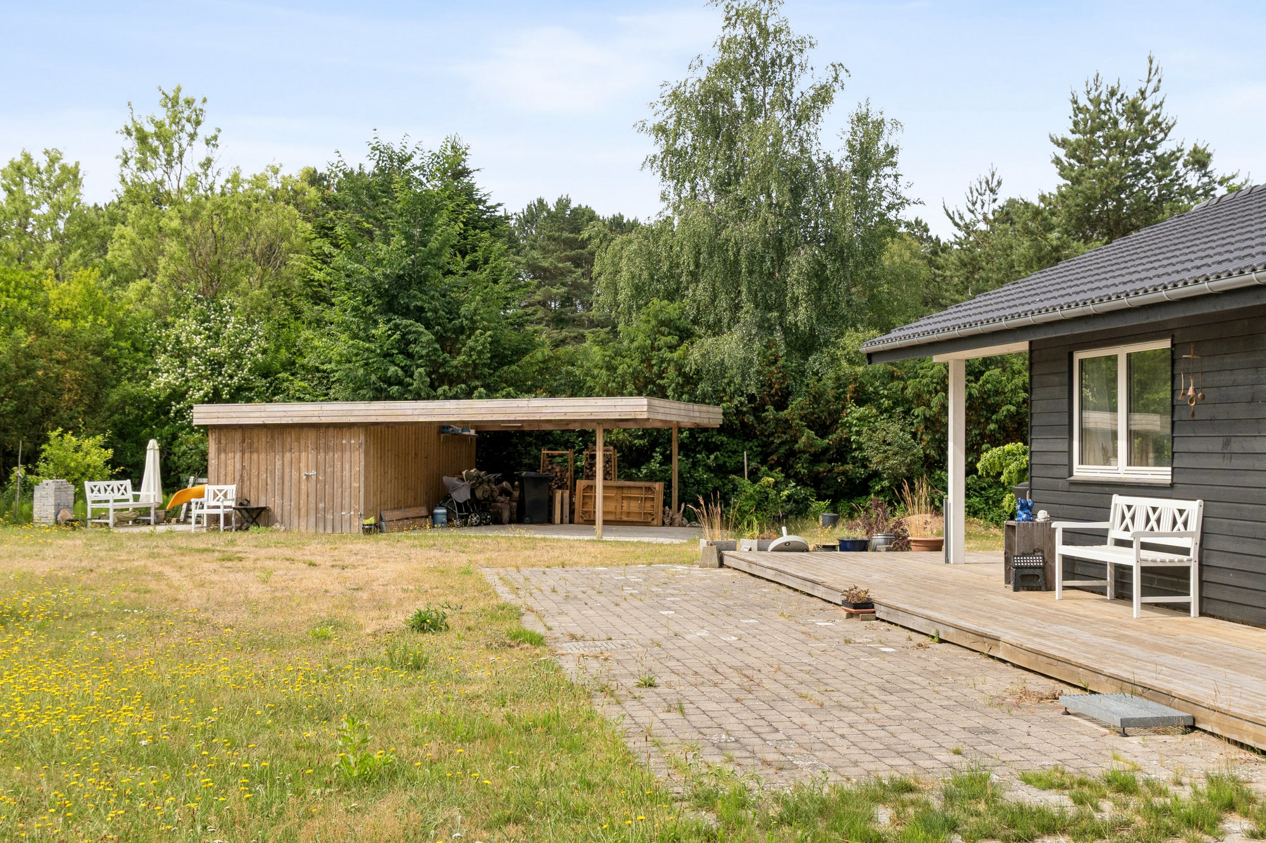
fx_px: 1582
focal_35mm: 45
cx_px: 681
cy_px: 371
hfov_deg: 43.6
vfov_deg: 29.8
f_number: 8
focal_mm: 20
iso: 200
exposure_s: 1/320
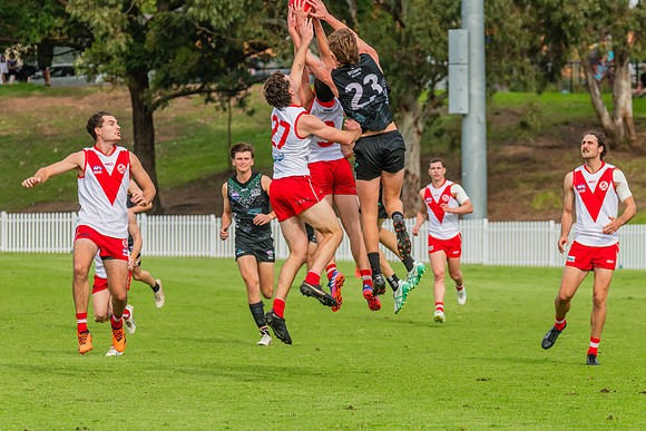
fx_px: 5174
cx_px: 327
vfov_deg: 4.8
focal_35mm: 288
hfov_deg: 7.1
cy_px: 244
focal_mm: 250
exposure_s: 1/1600
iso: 800
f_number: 7.1
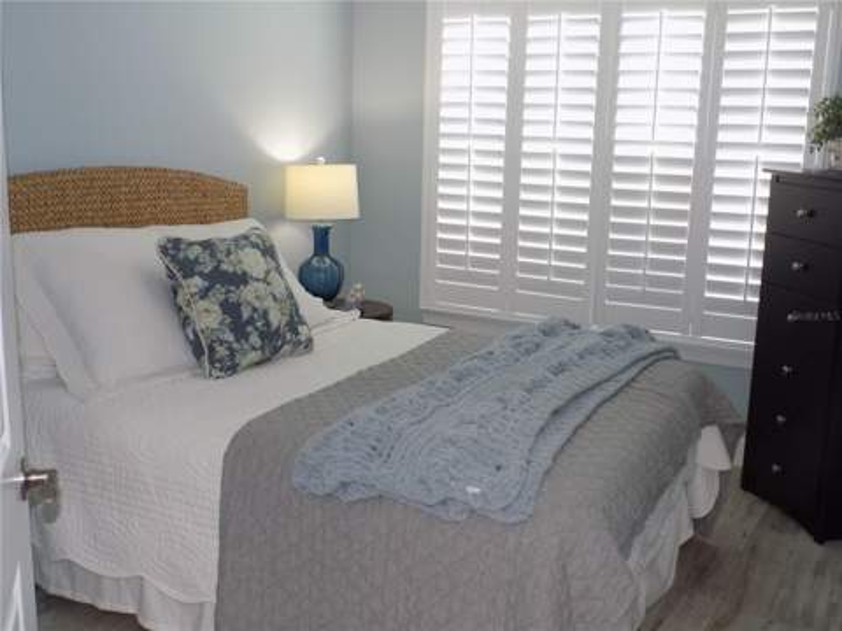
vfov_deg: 38.7
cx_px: 421
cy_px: 316
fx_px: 900
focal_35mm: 37
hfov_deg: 50.1
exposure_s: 1/30
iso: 200
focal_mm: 6.6
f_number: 3.5
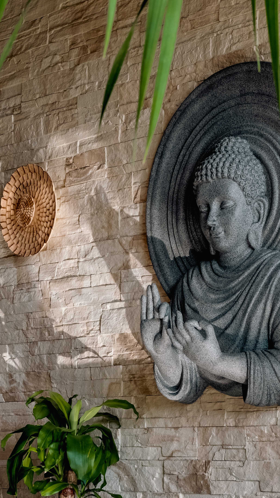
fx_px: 1214
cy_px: 446
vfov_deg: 22.6
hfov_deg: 12.9
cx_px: 311
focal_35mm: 92
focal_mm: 39
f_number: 11
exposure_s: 1/10
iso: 160
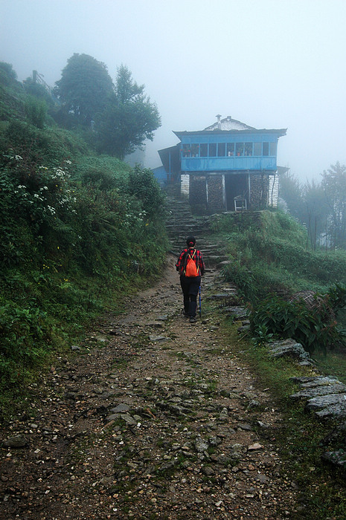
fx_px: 520
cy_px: 260
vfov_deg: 53.2
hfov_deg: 36.8
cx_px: 173
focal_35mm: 36
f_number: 4
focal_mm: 24
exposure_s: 1/160
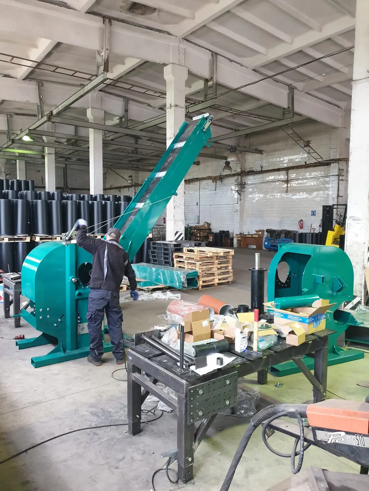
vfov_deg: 67.3
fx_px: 370
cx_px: 184
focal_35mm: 26
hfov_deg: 53.1
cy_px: 246
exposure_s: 1/50
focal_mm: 4.3
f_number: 1.5
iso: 320
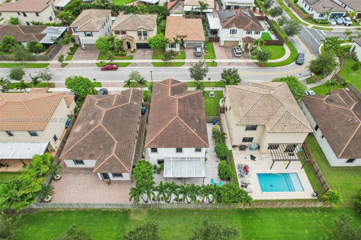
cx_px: 180
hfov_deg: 78.6
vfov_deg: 57.2
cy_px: 120
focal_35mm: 22
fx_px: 221
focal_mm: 8.4
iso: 120
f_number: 2.8
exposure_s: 1/1000
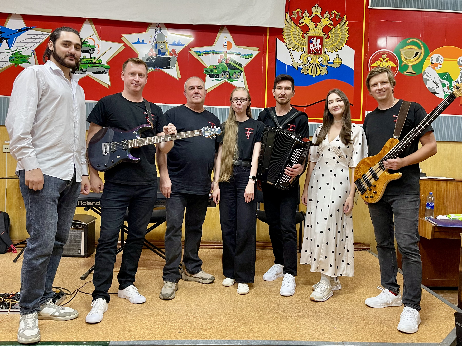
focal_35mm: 25
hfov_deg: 69.4
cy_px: 173
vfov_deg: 54.9
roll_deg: -0.8
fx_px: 334
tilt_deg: -0.9
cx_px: 231
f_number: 1.6
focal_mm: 5.1
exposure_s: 1/50
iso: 250
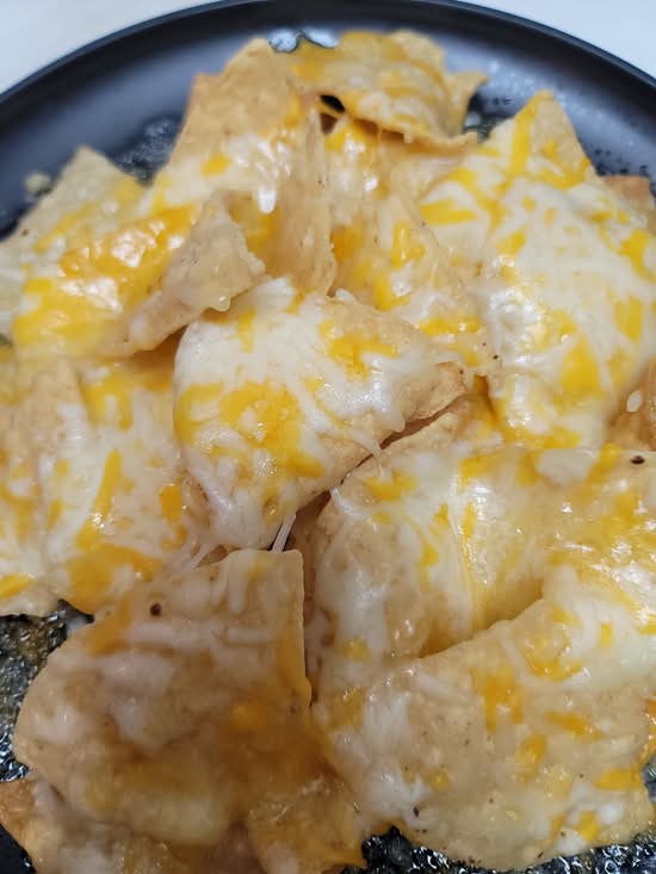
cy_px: 437
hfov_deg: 54.9
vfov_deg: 69.4
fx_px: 632
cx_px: 328
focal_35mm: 25
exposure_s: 1/120
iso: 200
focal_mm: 7
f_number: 1.8
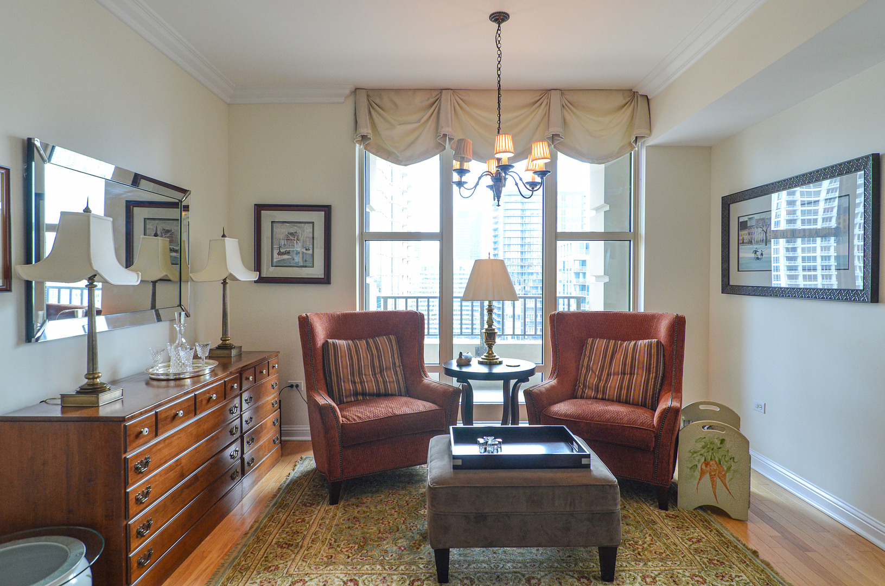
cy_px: 293
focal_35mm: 20
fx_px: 478
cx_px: 442
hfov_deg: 85.5
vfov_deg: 63.0
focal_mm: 13
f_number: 4.5
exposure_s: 1/80
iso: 400
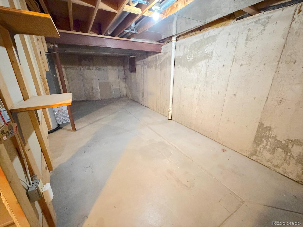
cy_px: 114
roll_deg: +0.7
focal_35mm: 14
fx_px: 123
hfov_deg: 102.1
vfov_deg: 85.7
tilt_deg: -18.5
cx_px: 152
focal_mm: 2.22
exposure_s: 1/40
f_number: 2.2
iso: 1250
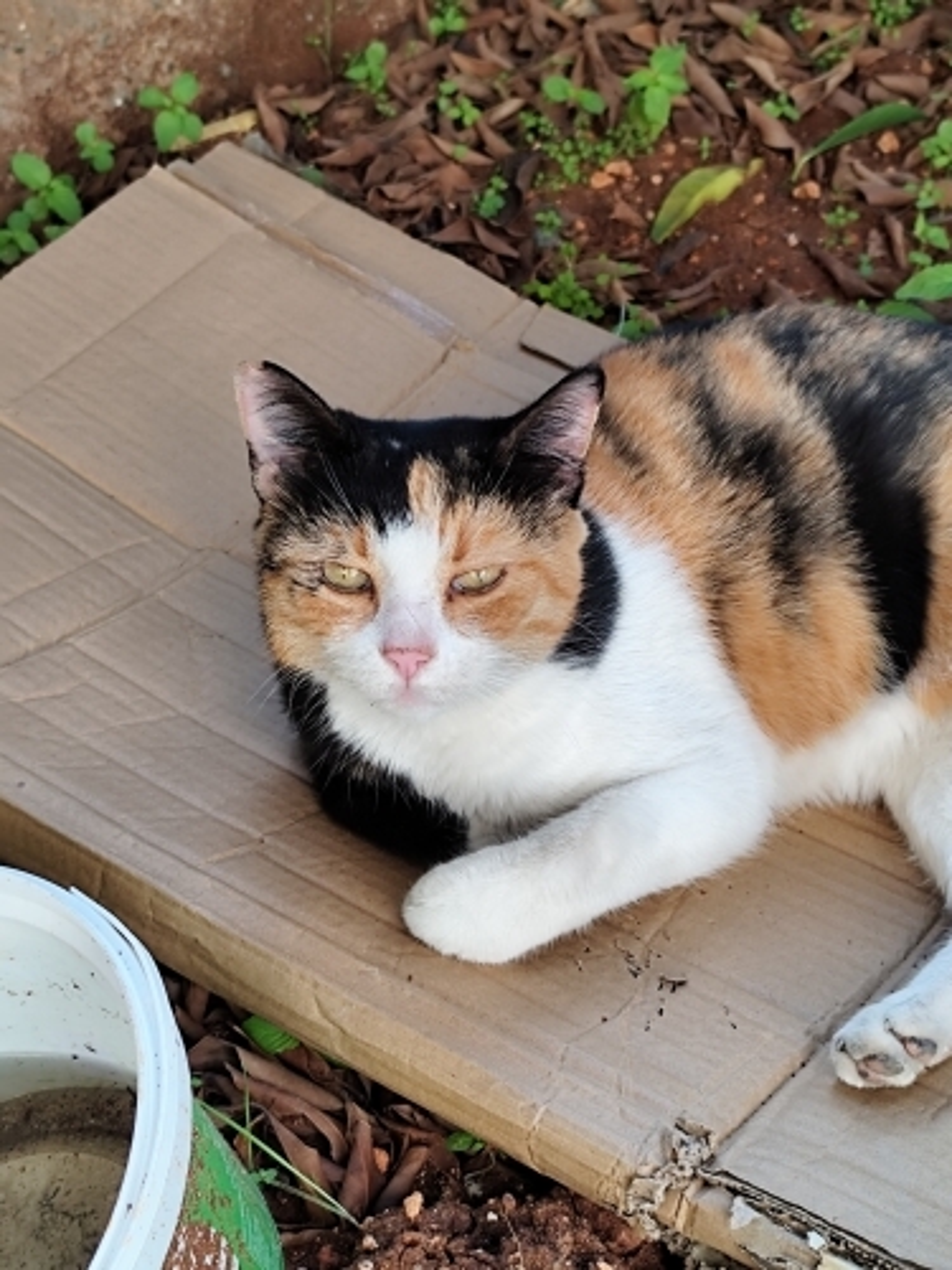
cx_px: 476
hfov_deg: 23.3
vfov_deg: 30.7
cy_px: 635
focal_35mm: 63
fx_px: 2310
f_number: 1.65
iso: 64
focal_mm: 6.14
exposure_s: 1/100
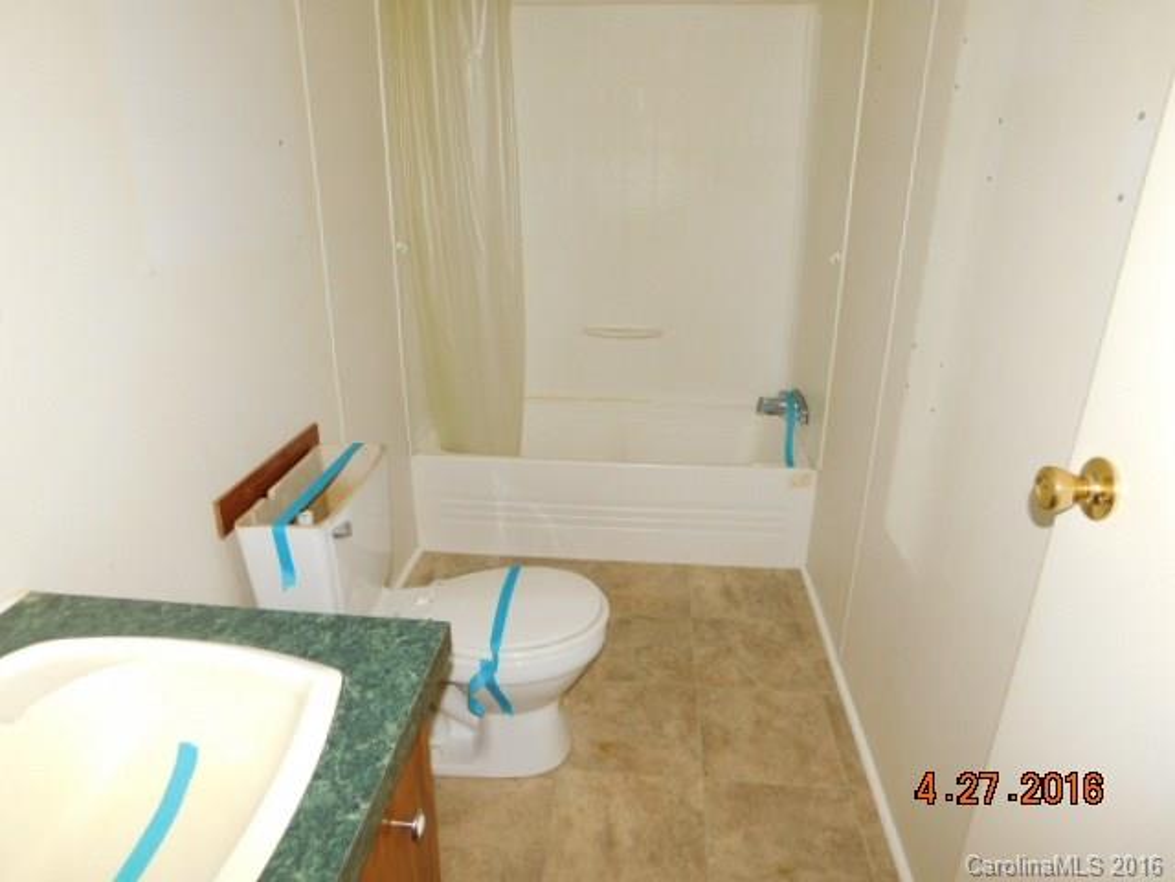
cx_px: 588
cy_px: 441
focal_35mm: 23
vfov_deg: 58.9
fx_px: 781
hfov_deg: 73.9
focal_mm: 4
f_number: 3
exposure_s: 1/30
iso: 200
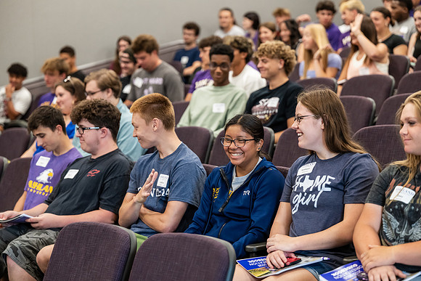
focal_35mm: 88
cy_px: 140
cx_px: 210
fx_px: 1029
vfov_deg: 15.5
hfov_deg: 23.1
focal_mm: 88
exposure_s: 1/200
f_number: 3.2
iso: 3200
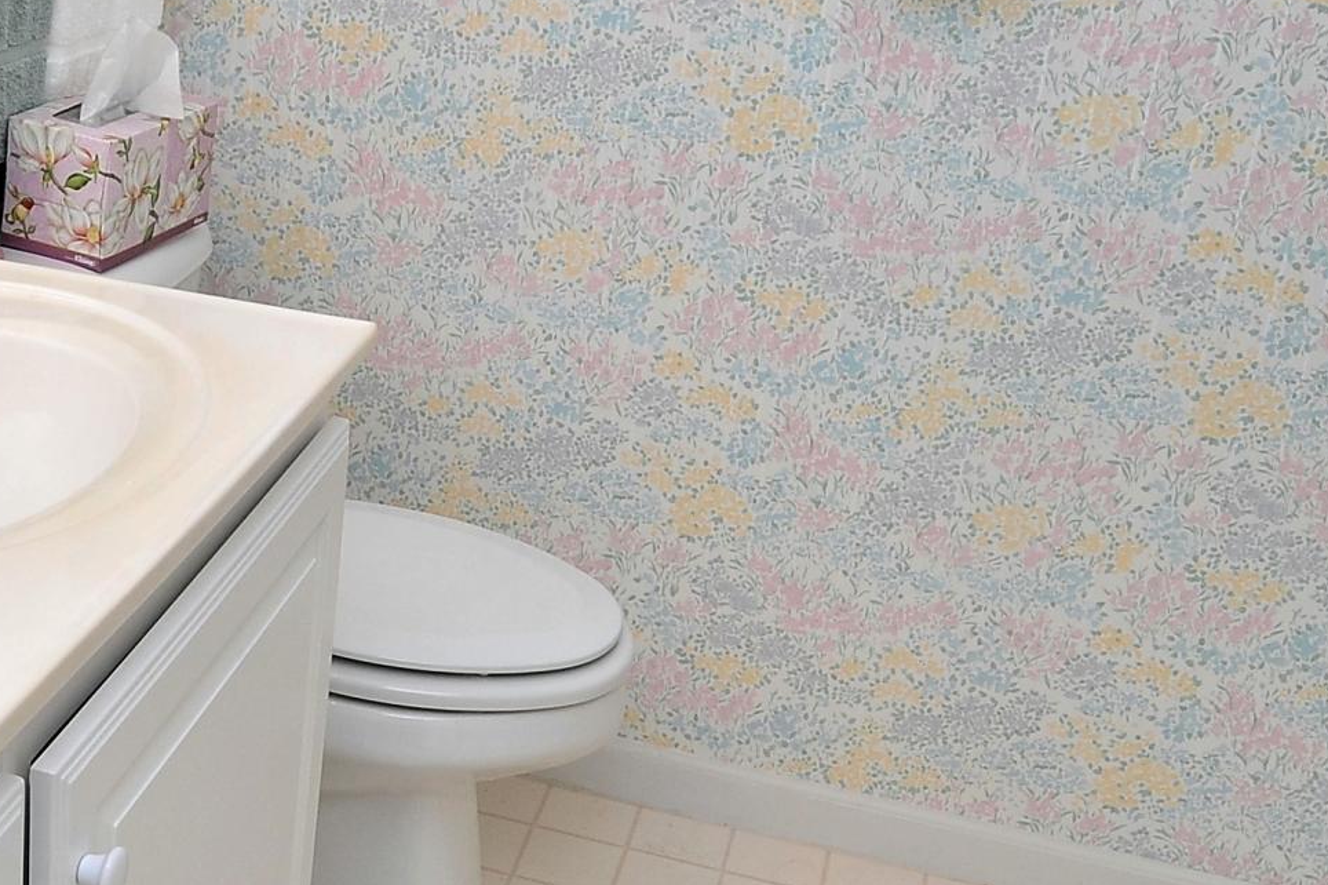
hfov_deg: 33.4
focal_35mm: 56
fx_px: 2065
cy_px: 434
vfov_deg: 24.2
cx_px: 85
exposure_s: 1/30
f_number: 13
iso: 800
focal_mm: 18
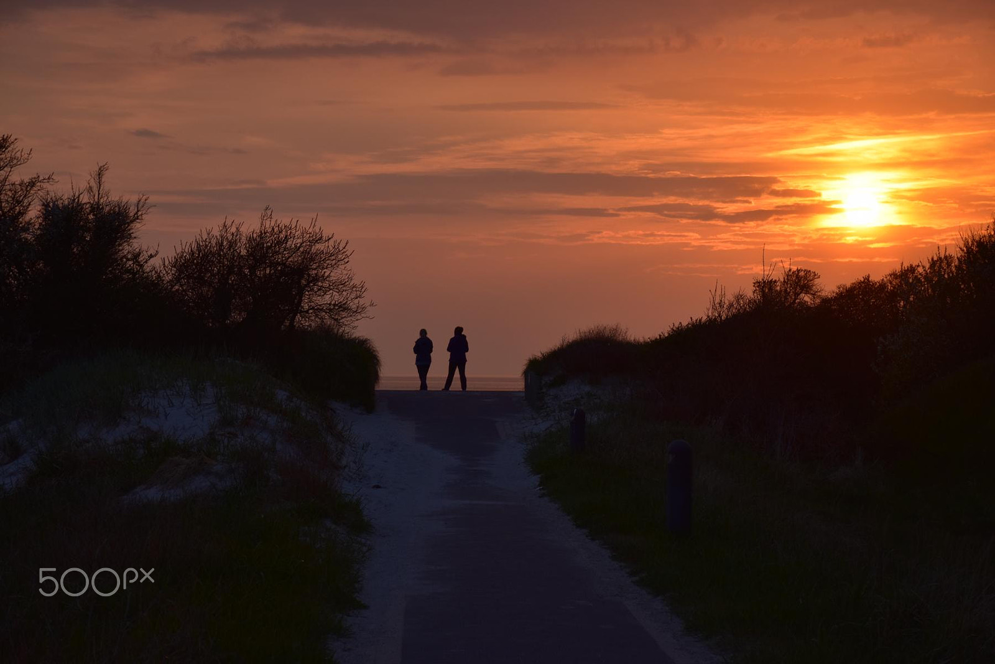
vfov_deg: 11.4
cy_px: 332
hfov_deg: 17.1
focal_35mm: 120
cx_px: 498
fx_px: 3317
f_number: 8
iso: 200
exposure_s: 1/500
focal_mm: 80
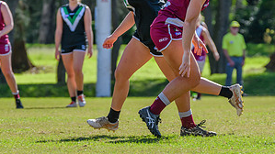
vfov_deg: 1.9
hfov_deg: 3.4
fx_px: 4593
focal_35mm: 630
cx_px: 165
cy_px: 90
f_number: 8
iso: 800
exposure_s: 1/1250
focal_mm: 270
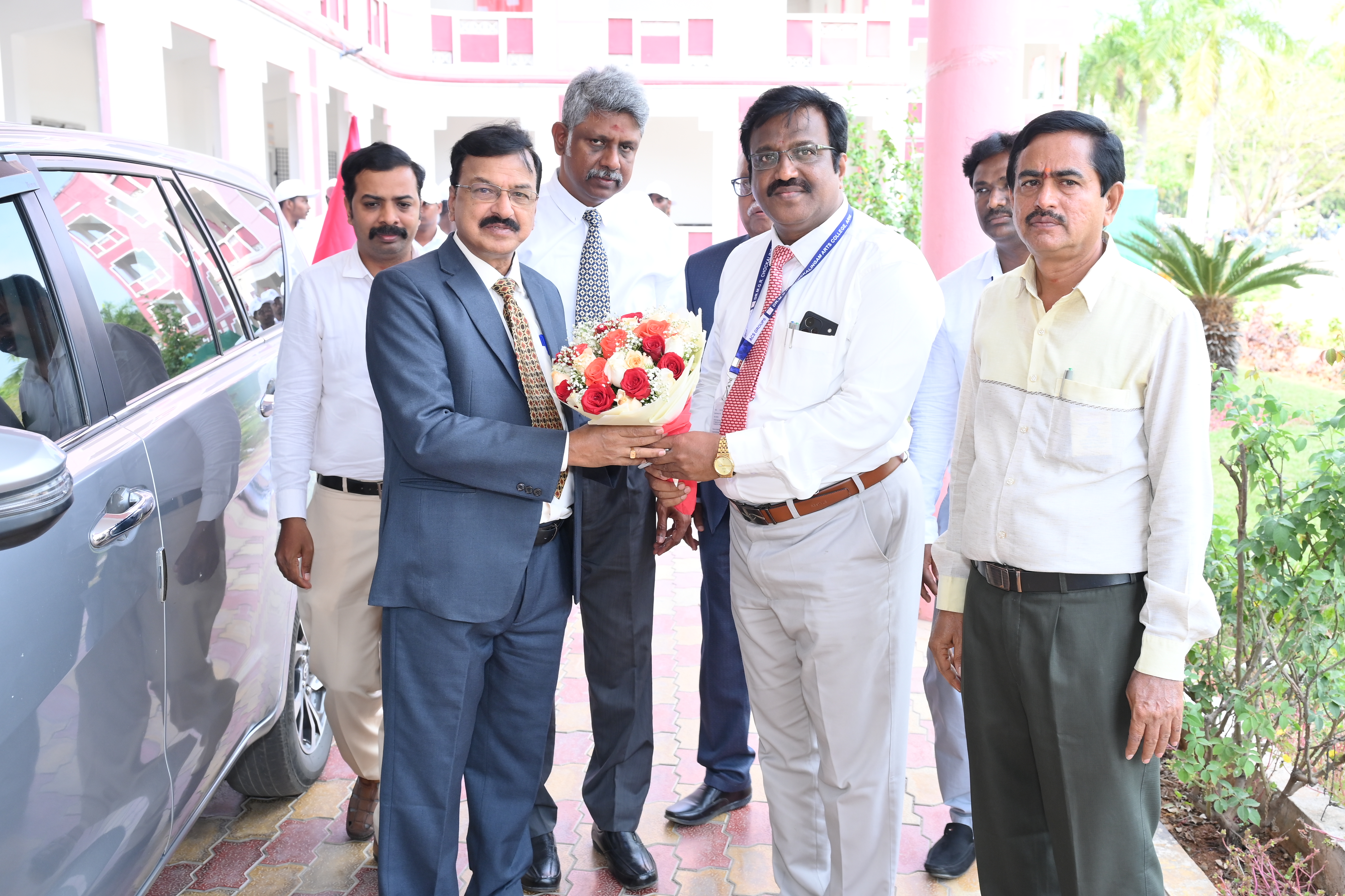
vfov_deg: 36.9
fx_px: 1345
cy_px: 442
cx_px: 690
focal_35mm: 36
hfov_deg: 53.1
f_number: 6.3
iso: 500
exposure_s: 1/125
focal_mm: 35
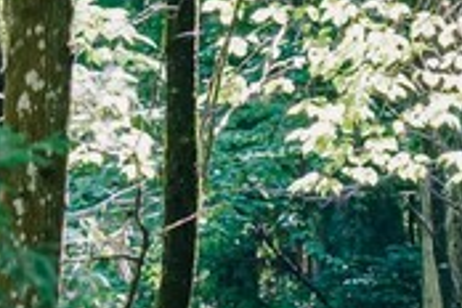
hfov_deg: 4.4
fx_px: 6044
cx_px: -223
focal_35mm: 471
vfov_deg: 2.9
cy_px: 566
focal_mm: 105
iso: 1000
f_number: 4
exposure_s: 1/160
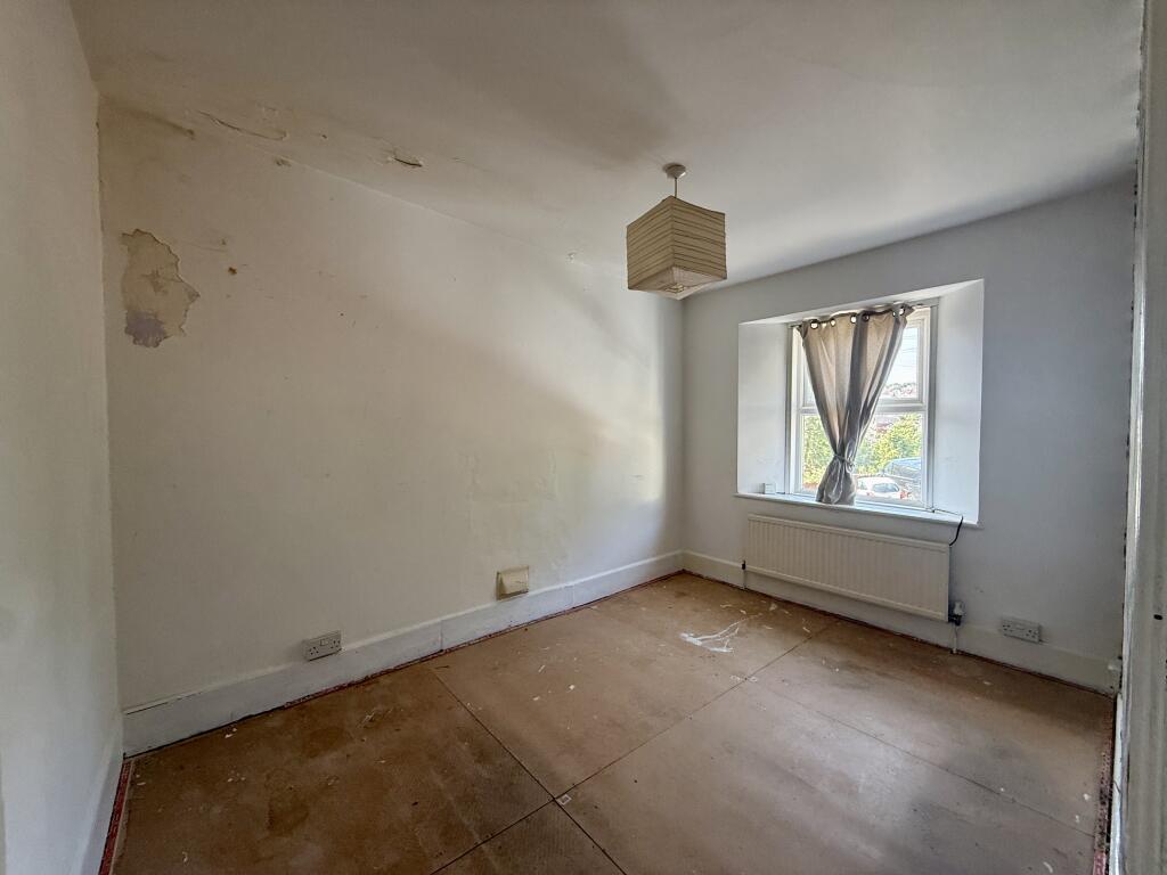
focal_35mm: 14
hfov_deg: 102.1
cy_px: 438
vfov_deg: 85.7
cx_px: 584
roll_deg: -0.3
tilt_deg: -0.3
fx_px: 472
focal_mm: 2.22
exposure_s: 1/99
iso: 160
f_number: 2.2
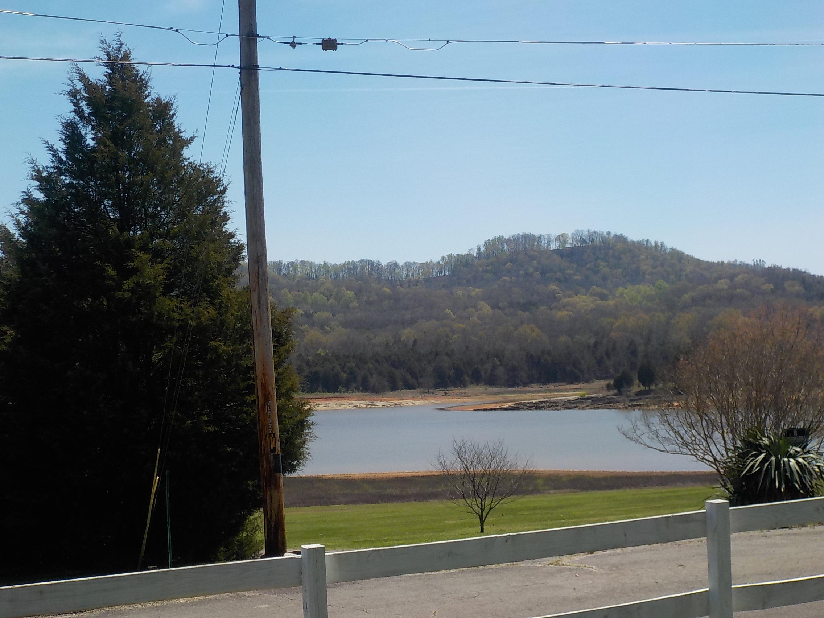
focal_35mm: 58
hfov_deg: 33.2
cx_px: 412
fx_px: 1381
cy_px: 309
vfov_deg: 25.2
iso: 125
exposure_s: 1/800
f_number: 4.7
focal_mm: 7.9
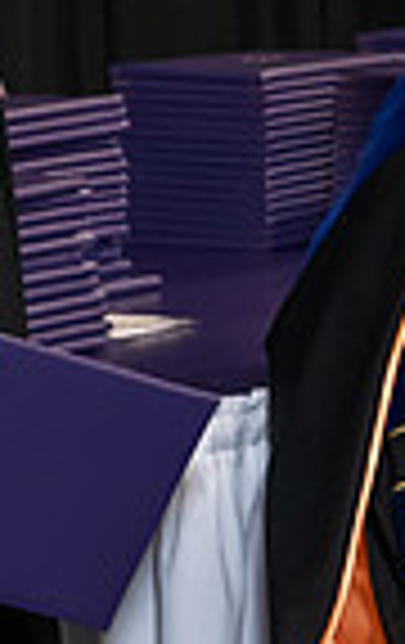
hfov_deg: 4.7
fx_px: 4780
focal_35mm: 272
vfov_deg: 7.6
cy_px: -196
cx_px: 936
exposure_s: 1/125
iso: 2000
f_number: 5
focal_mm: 66
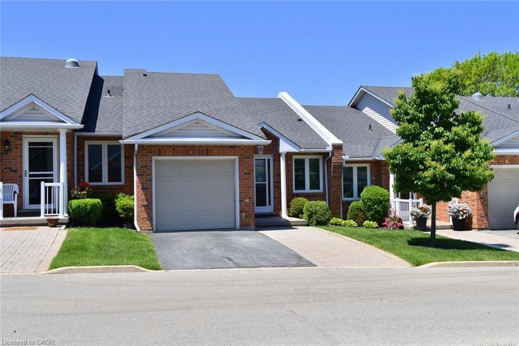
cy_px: 173
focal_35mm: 35
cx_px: 260
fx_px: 505
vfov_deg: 37.9
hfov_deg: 54.4
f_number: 13
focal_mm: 35
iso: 500
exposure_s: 1/640
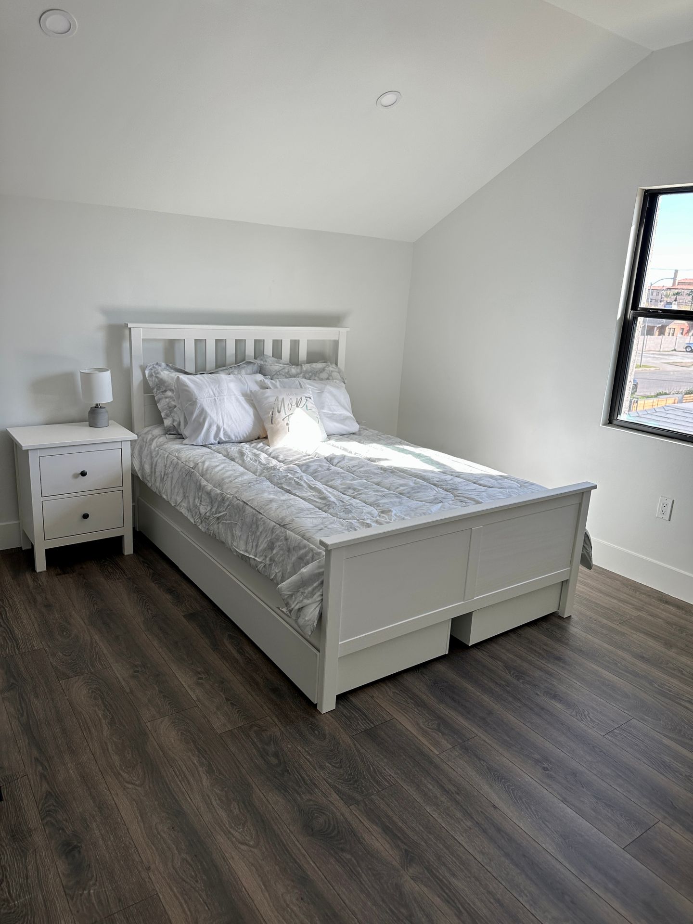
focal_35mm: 24
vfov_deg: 71.6
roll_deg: -3.6
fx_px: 641
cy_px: 462
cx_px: 346
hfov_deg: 56.8
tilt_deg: -15.2
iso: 64
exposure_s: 1/235
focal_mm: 6.86
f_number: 1.78
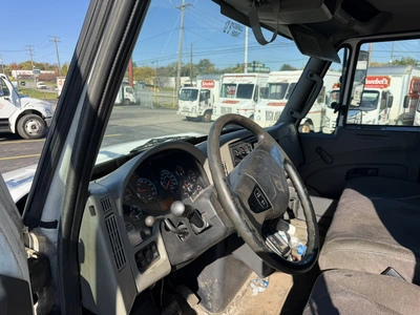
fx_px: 291
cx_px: 210
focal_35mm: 24
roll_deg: +0.5
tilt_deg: -10.6
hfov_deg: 71.6
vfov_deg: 56.8
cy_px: 158
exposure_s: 1/1949
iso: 80
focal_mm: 6.76
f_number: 1.78
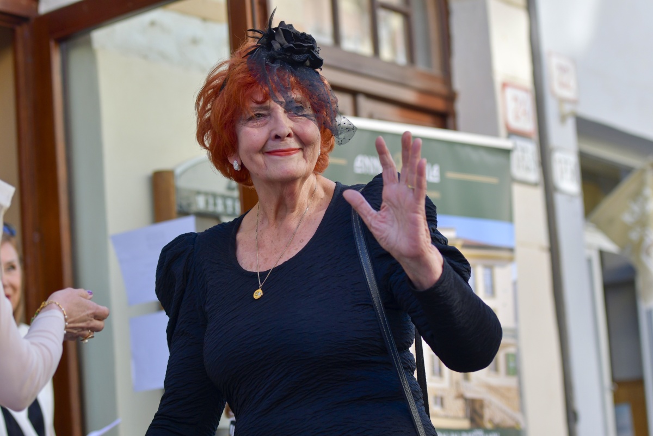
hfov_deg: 19.5
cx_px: 326
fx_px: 1904
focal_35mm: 105
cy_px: 218
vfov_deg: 13.0
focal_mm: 70
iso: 320
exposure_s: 1/1600
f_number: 2.8
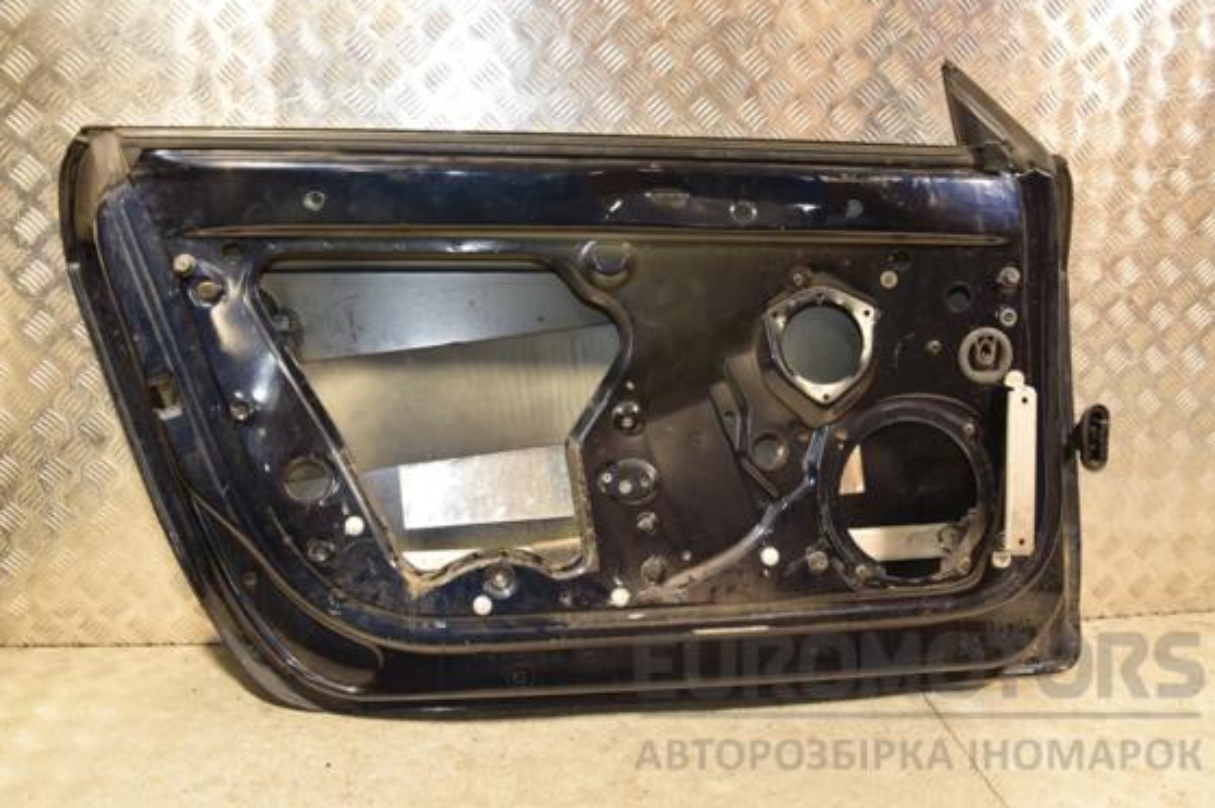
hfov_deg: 63.7
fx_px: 978
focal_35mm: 29
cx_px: 593
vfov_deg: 44.9
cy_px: 376
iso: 800
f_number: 5
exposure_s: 1/125
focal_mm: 18
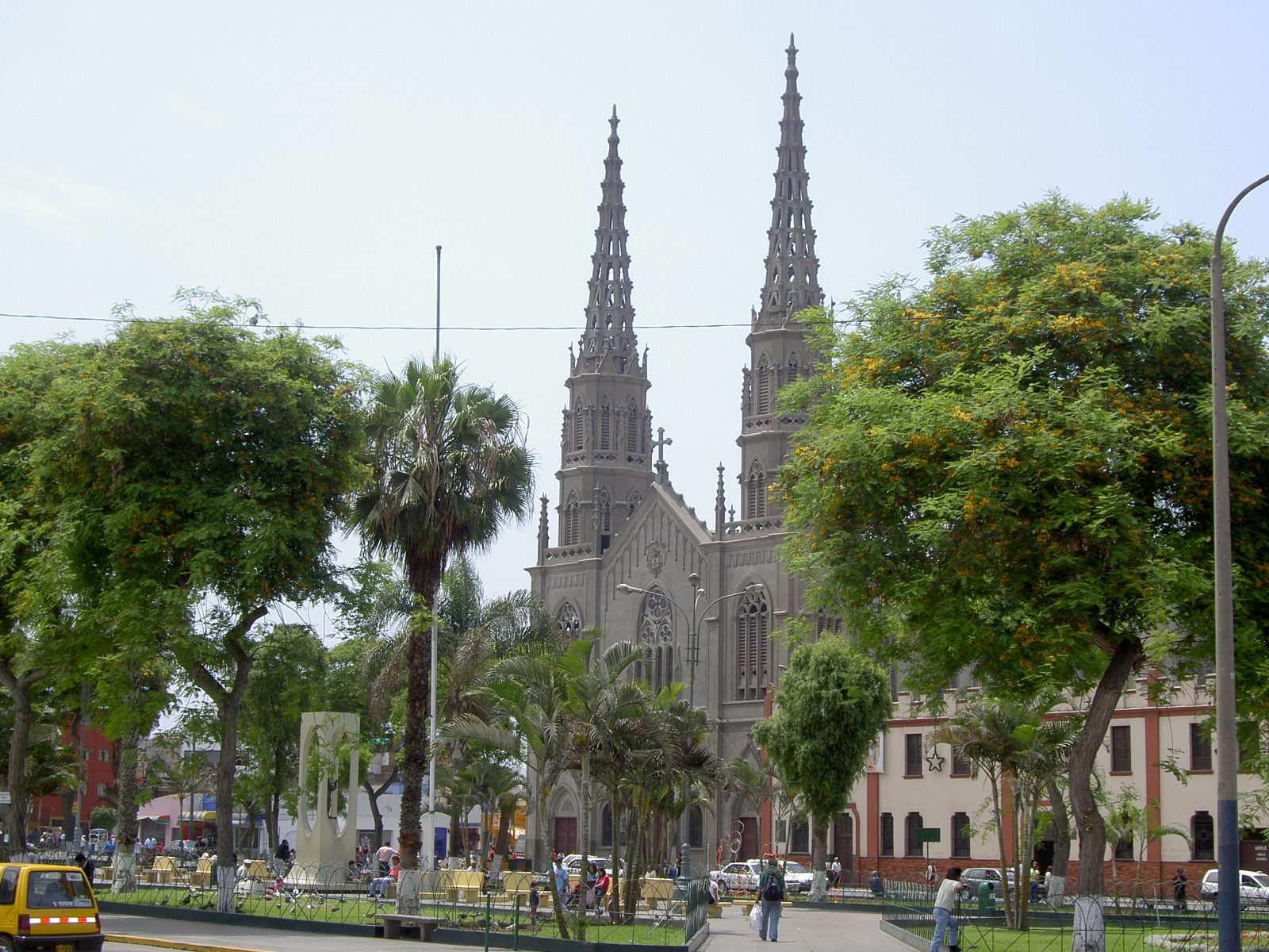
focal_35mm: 55
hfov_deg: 34.9
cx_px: 634
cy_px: 476
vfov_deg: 26.6
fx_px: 2016
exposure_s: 1/320
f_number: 5.5
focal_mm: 11.3
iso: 100
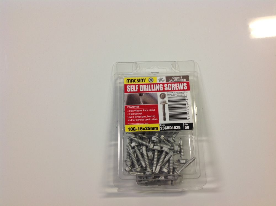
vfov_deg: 40.6
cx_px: 138
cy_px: 103
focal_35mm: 35
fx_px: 279
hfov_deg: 52.7
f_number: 2.4
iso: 64
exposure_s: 1/17
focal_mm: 4.28
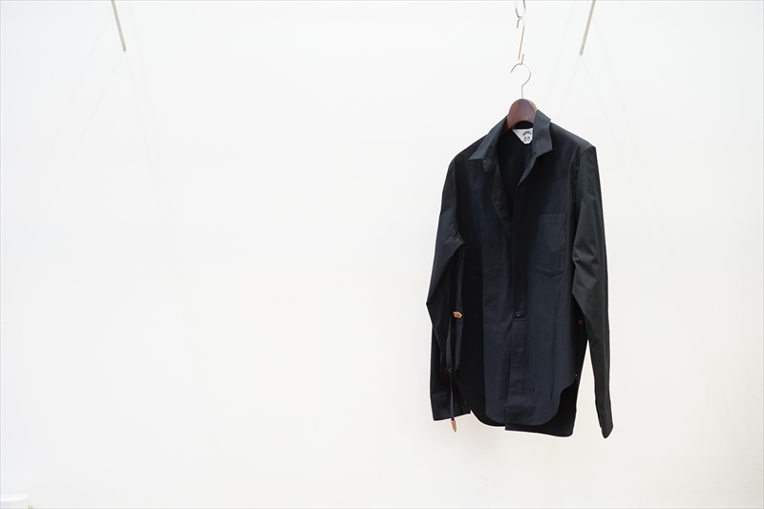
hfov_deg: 36.3
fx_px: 1167
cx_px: 382
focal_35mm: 55
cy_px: 254
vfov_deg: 24.6
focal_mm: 55
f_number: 4
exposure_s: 1/60
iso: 1600
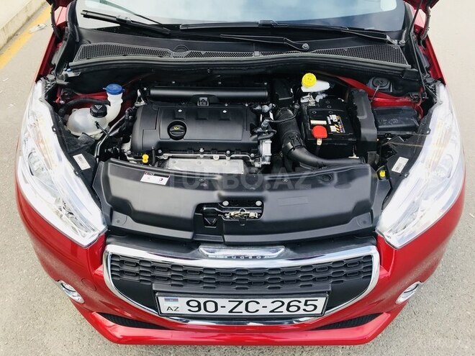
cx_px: 238
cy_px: 178
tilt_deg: -41.8
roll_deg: +1.6
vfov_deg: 49.7
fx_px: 384
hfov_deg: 63.4
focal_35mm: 28
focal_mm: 3.99
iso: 20
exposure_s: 1/550
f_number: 1.8
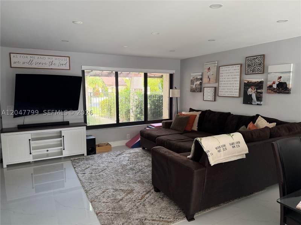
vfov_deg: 56.8
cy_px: 112
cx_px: 150
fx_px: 209
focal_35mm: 24
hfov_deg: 71.6
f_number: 1.78
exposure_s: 1/120
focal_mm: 6.76
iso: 320
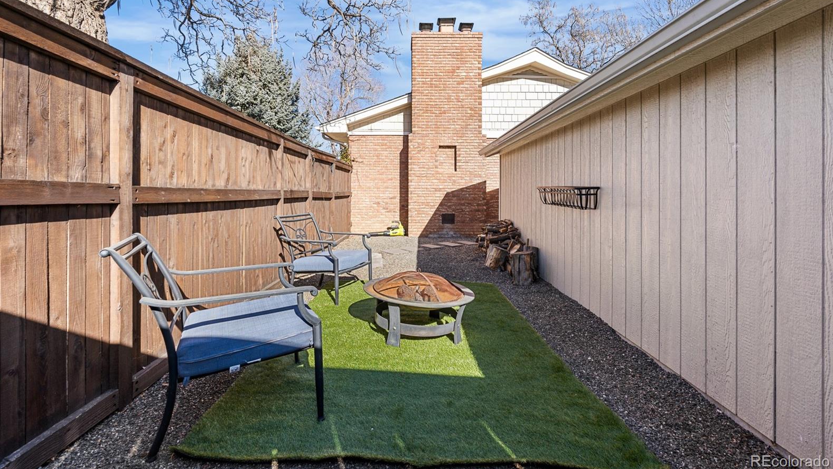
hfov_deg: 94.2
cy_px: 190
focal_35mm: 18
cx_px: 414
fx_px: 387
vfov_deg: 61.9
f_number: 8
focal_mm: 16.5
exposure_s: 1/160
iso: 160
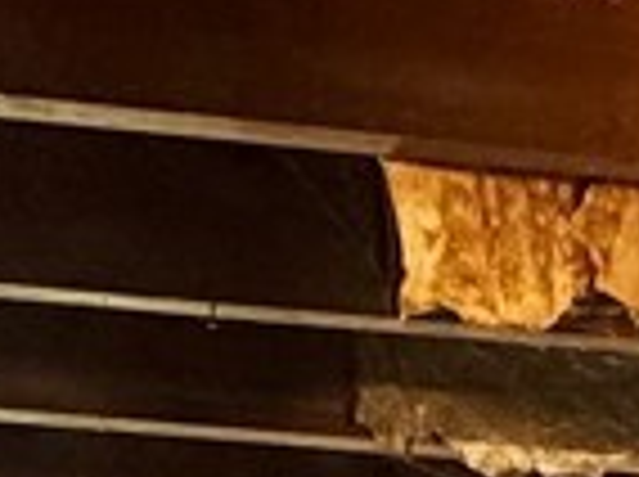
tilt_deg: -8.9
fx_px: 1861
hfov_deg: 19.0
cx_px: 616
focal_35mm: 101
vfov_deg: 10.7
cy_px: 1377
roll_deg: -2.1
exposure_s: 1/60
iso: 320
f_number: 2.2
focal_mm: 2.22
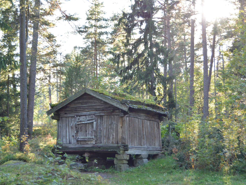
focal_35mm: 74
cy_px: 93
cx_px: 119
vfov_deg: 20.0
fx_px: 523
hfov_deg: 26.5
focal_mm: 45
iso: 320
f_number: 5.3
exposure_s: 1/60
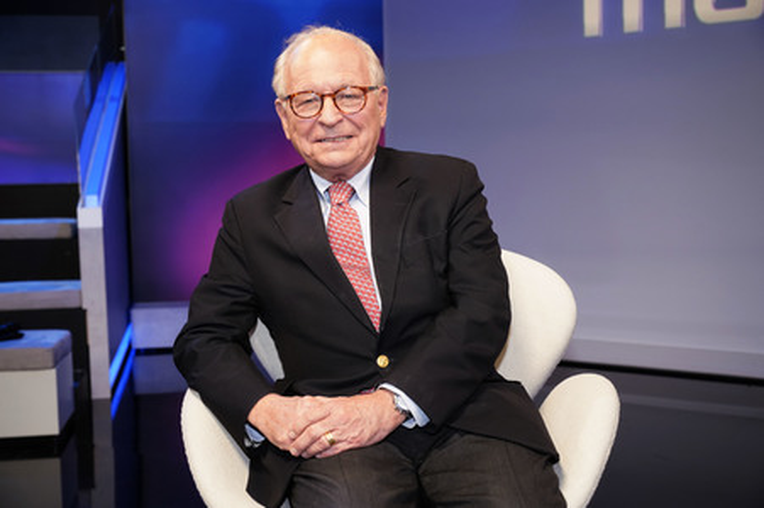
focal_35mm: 47
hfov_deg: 41.9
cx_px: 382
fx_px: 997
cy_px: 254
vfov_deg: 28.6
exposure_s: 1/50
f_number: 5.6
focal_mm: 47
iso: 2000
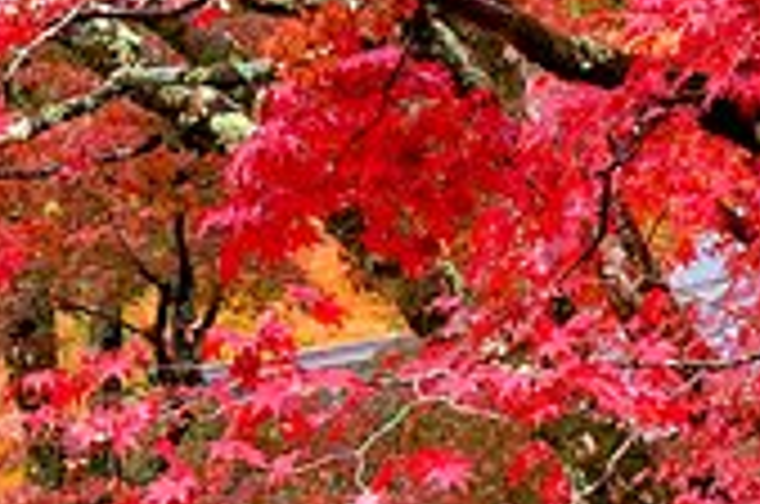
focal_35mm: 160
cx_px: -22
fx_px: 3361
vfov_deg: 8.5
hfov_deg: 12.7
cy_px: 549
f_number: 4.5
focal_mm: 35
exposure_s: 1/80
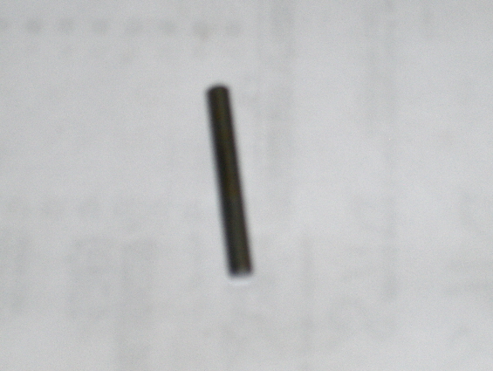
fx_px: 1497
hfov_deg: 18.7
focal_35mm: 105
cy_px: 186
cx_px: 246
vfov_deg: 14.1
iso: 100
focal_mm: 22.5
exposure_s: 1/125
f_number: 5
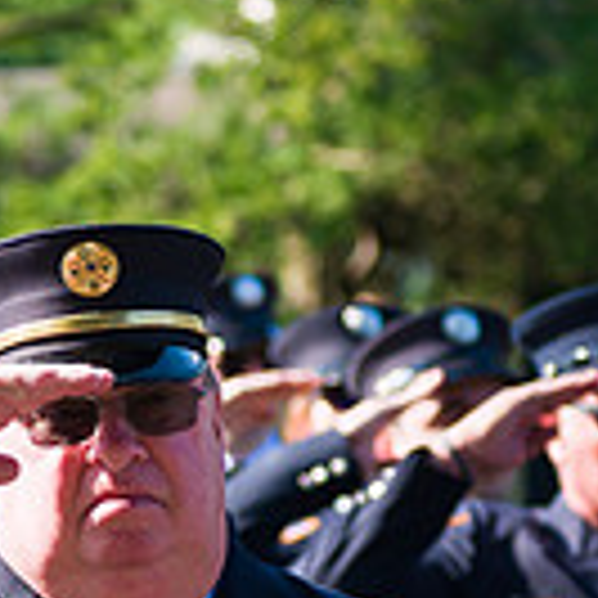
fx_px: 5609
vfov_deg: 6.1
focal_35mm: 287
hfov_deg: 6.1
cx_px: 85
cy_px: 366
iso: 200
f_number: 3.2
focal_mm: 62
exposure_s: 1/2000
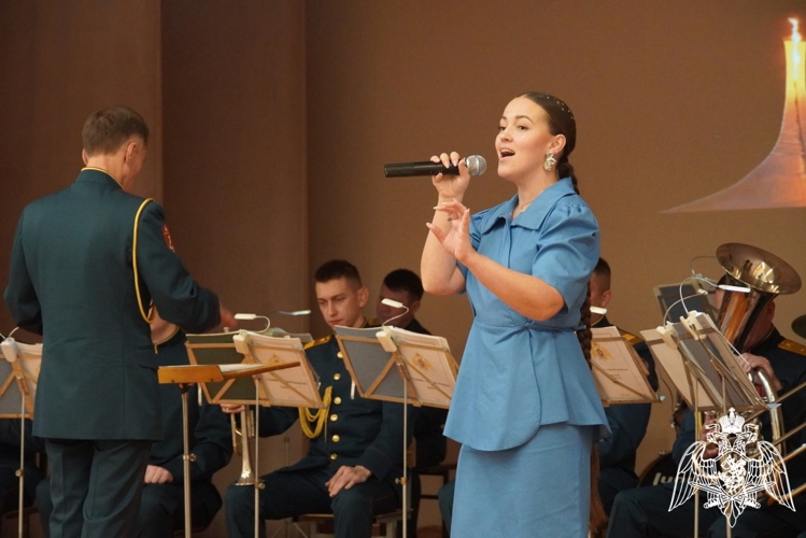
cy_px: 269
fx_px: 2520
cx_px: 403
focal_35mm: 112
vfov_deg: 12.2
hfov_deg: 18.2
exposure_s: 1/125
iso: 6400
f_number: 5.6
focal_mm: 75
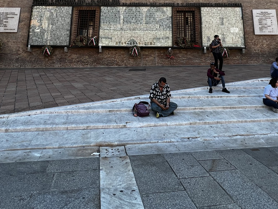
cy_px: -8
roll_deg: -0.4
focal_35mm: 28
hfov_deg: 63.3
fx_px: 225
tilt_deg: +14.1
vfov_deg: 41.9
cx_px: 151
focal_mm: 1.57
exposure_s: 1/230
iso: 32
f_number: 1.8
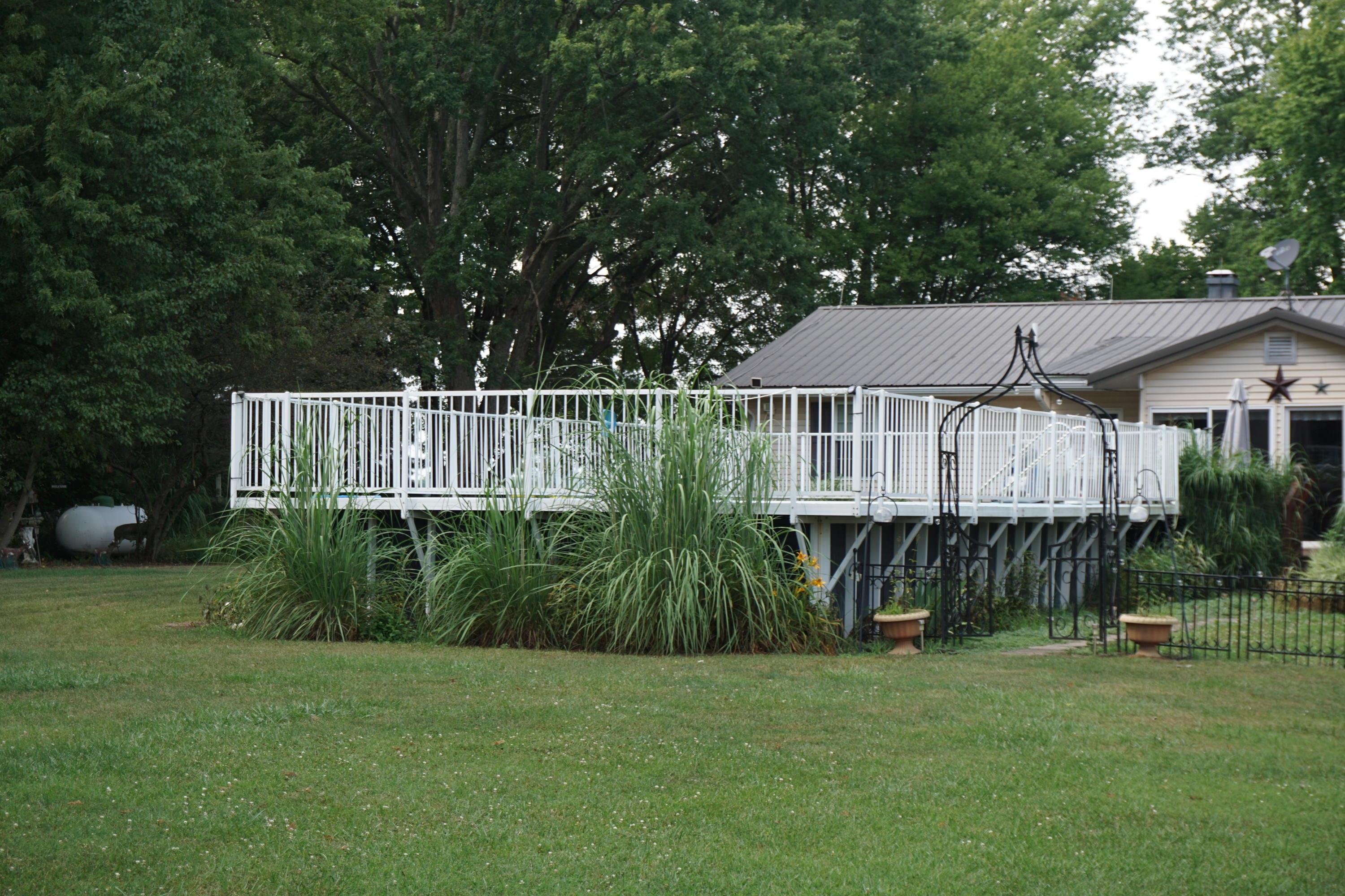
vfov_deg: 20.2
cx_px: 672
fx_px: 2522
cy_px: 448
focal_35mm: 68
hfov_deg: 29.9
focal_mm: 45
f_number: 5.6
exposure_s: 1/125
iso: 100
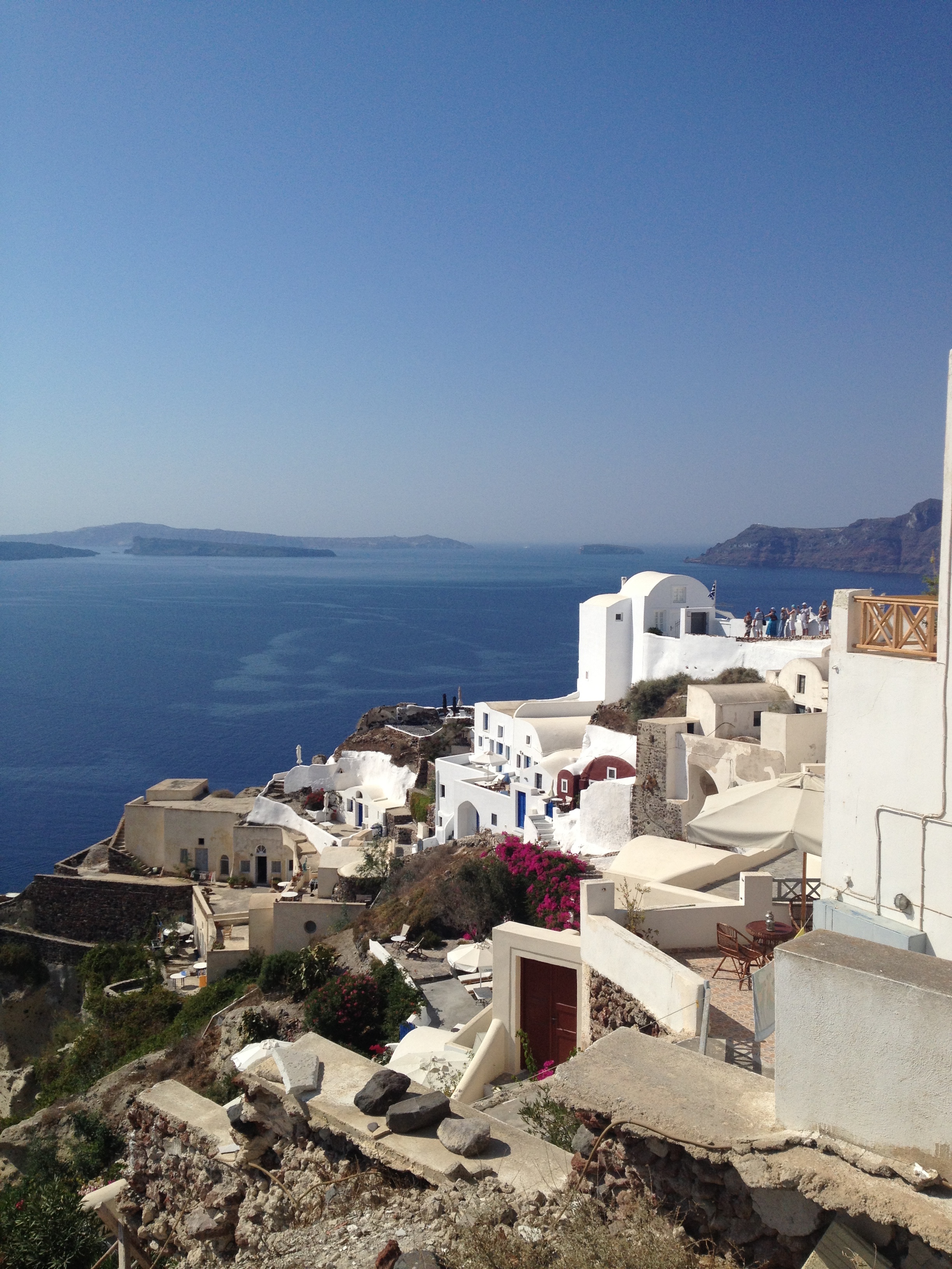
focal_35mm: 35
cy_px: 634
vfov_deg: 52.6
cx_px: 476
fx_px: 1283
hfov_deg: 40.7
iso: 50
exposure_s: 1/4608
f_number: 2.4
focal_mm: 4.28
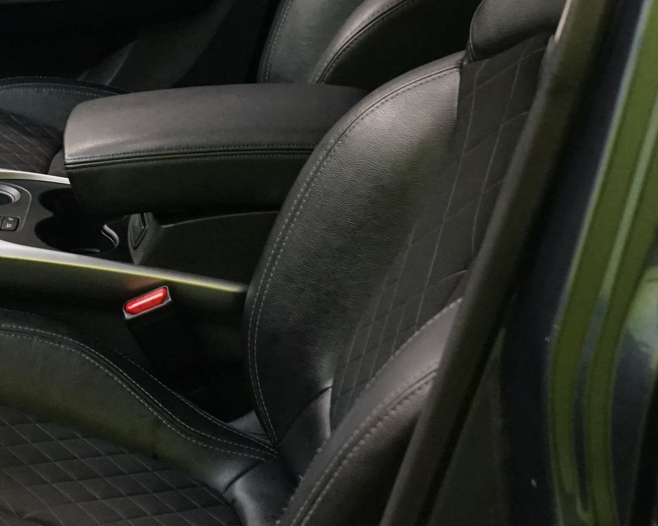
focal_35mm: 89
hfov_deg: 20.4
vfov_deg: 17.1
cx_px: -89
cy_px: 110
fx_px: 1733
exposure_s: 1/30
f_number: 6.3
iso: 4000
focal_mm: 28
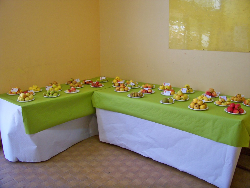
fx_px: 238
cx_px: 125
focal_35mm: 33
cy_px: 94
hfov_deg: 55.4
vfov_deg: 42.9
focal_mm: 5.85
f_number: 2.8
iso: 160
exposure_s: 1/30
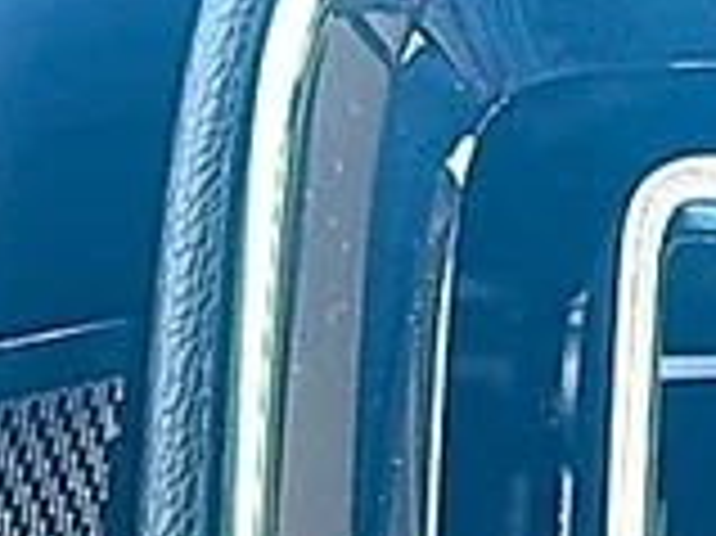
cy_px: 921
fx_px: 3906
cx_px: 693
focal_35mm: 189
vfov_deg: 7.6
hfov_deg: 10.4
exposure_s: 1/54
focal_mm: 6.86
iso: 64
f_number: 1.78
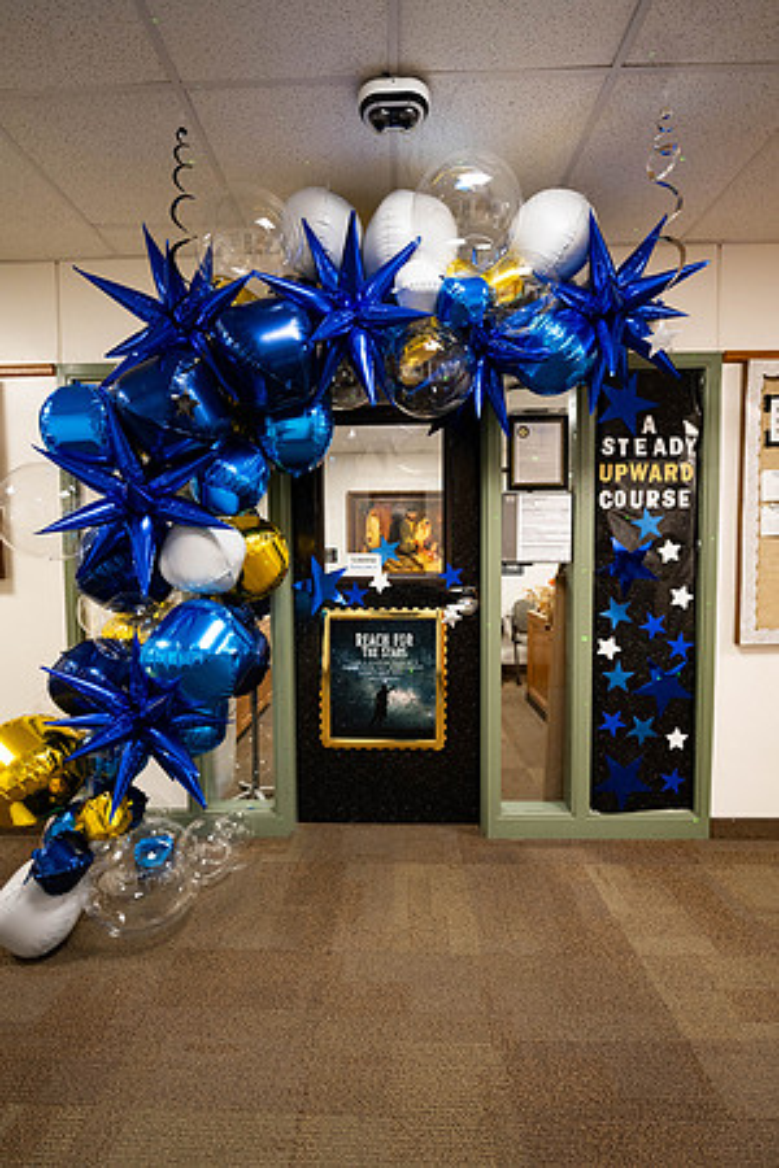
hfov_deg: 73.7
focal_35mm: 16
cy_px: 584
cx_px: 390
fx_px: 519
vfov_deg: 96.7
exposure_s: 1/200
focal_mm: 16
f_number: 2.8
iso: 640
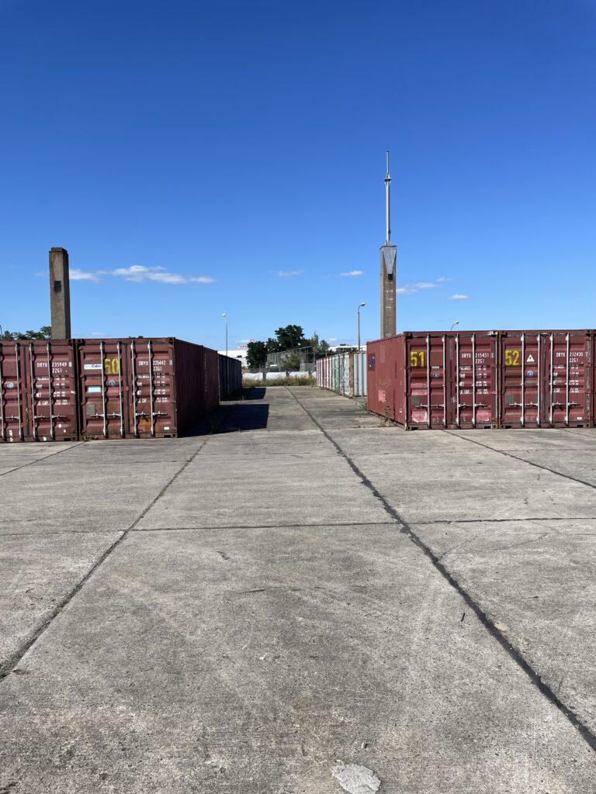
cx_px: 298
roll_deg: +1.6
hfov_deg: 53.1
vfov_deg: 67.3
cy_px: 397
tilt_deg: -1.4
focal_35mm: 26
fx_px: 597
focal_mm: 4.2
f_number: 1.6
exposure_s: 1/4651
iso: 32
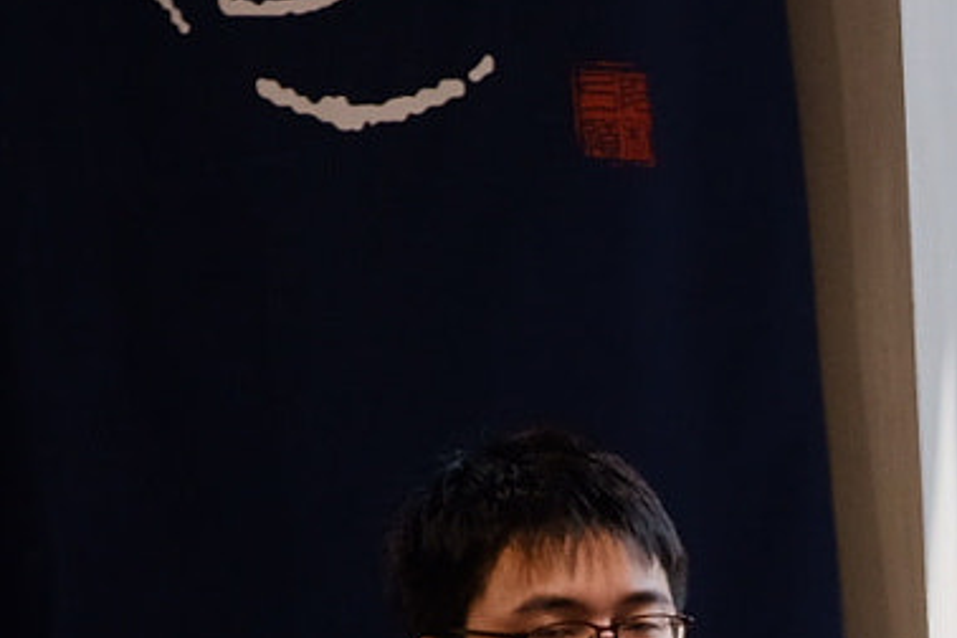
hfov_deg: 10.7
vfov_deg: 7.3
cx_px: 1658
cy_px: 1234
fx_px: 4838
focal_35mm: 182
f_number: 4.5
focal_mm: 28.9
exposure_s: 1/60
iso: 1000
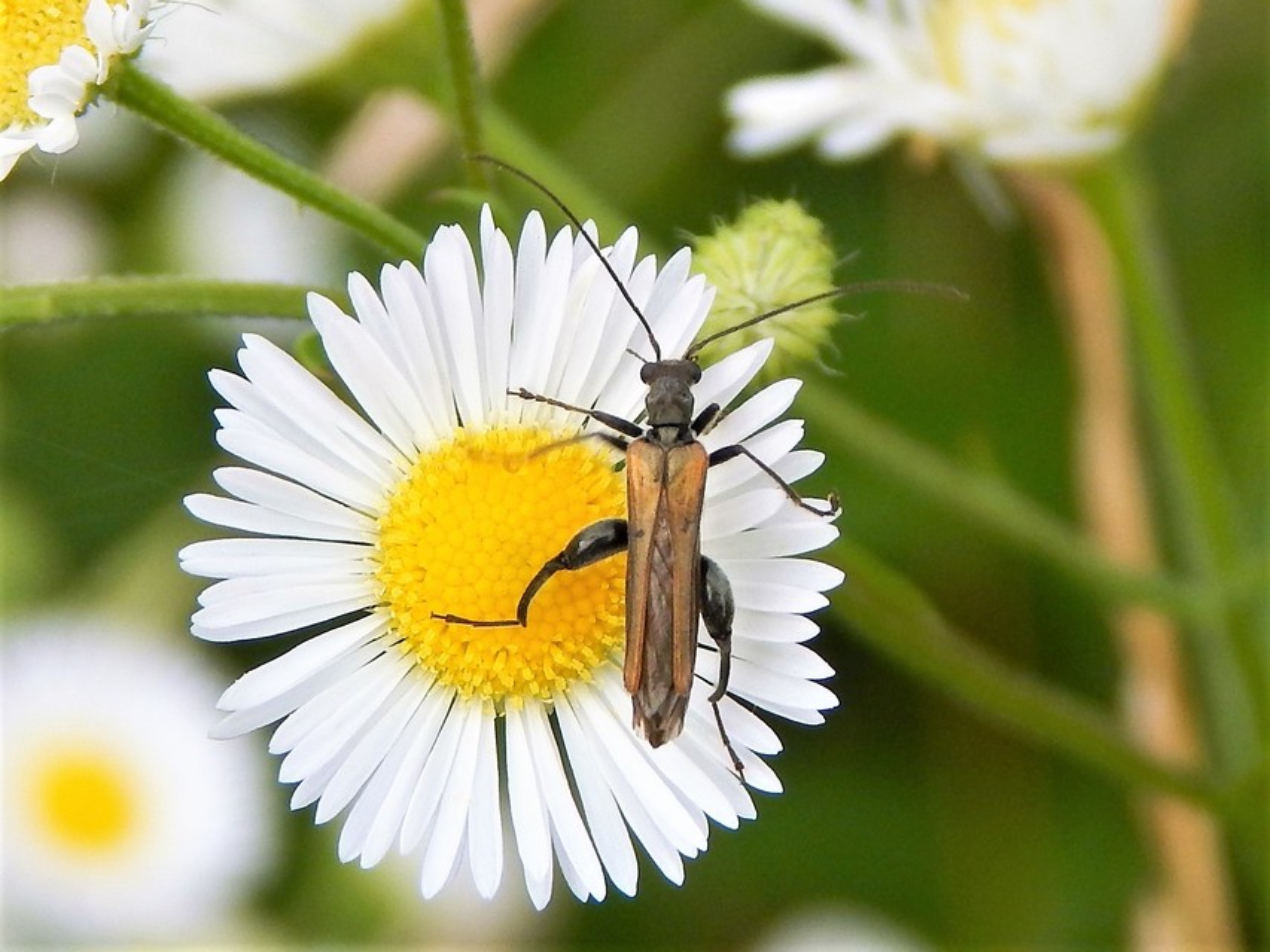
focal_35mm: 114
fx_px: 4183
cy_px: 476
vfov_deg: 13.0
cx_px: 635
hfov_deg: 17.3
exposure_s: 1/320
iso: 125
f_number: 4.6
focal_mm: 20.5
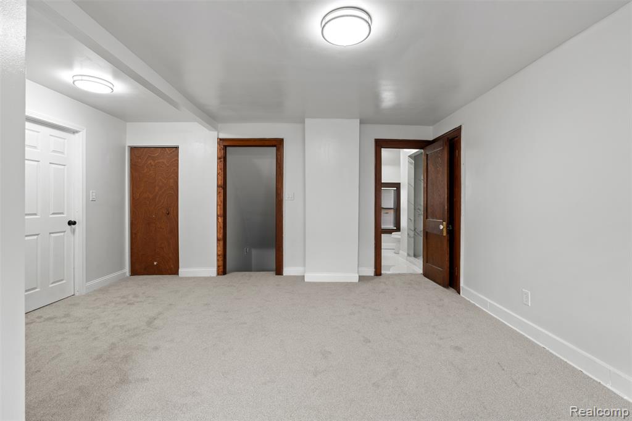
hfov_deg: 96.8
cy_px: 210
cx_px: 316
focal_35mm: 16
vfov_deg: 73.7
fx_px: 281
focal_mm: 16
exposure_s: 1/3
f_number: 8
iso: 400
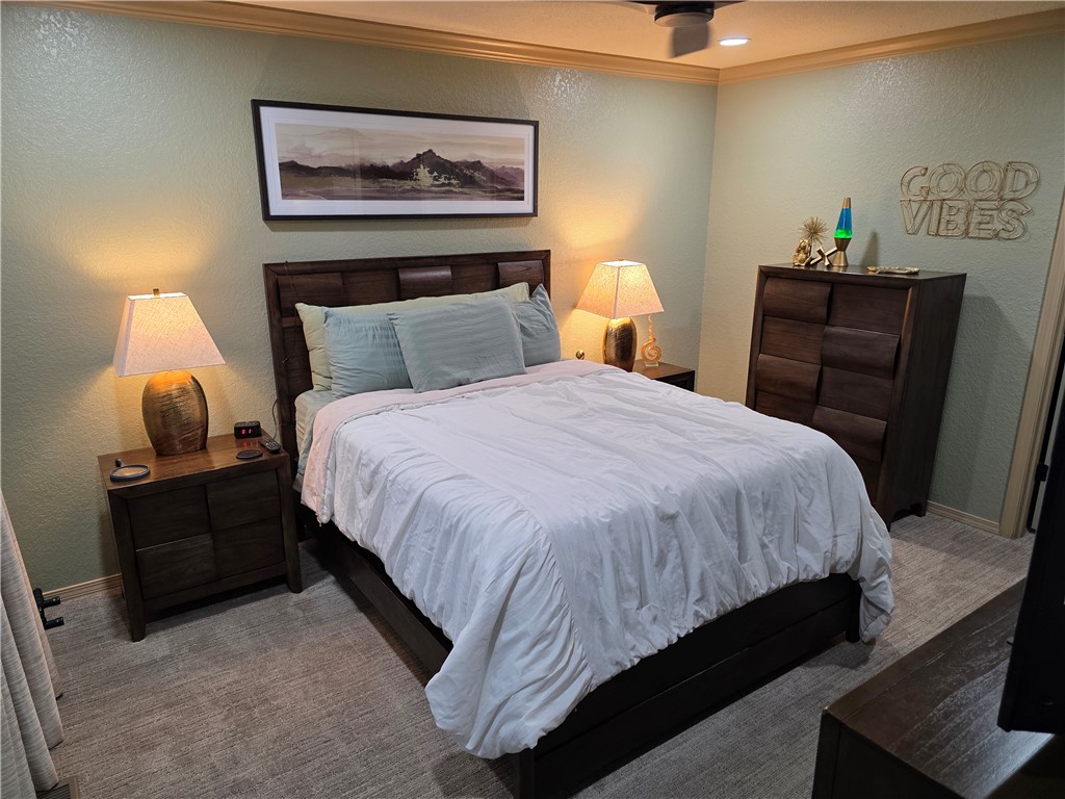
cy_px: 400
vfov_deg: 58.9
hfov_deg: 73.9
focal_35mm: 23
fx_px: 708
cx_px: 532
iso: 200
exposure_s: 1/120
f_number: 1.7
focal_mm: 6.3
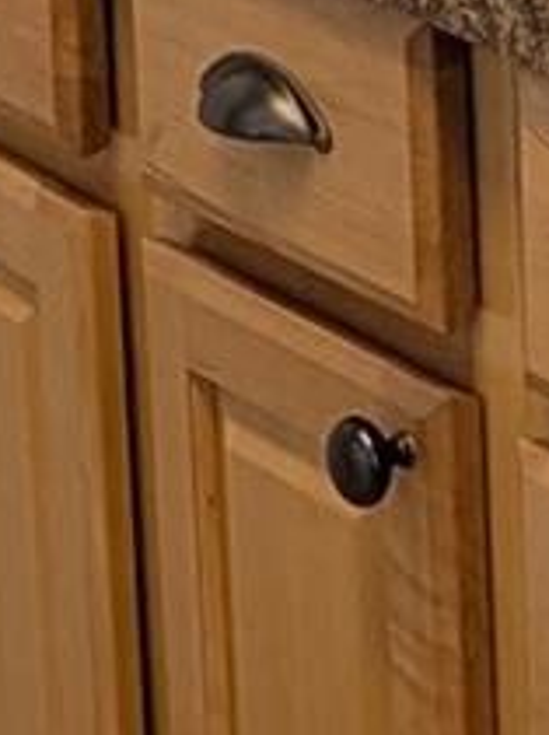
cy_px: -210
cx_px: 1000
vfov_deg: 8.4
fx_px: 4958
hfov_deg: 6.2
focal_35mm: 234
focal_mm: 6.9
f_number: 1.68
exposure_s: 1/60
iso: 33
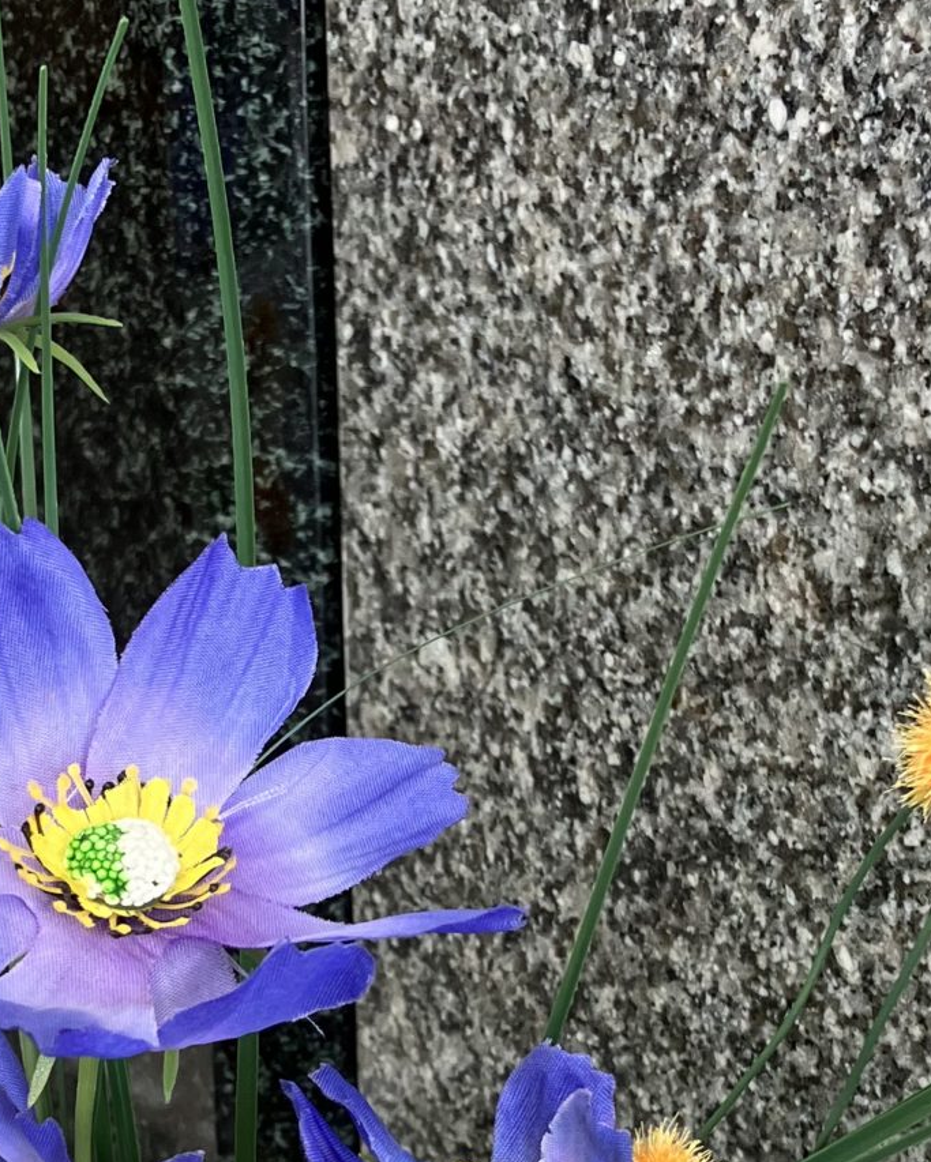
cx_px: 438
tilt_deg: -25.5
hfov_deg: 18.7
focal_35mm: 82
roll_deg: +1.4
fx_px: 2823
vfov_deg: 22.8
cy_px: 1014
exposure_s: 1/121
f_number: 1.8
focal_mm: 3.99
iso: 80
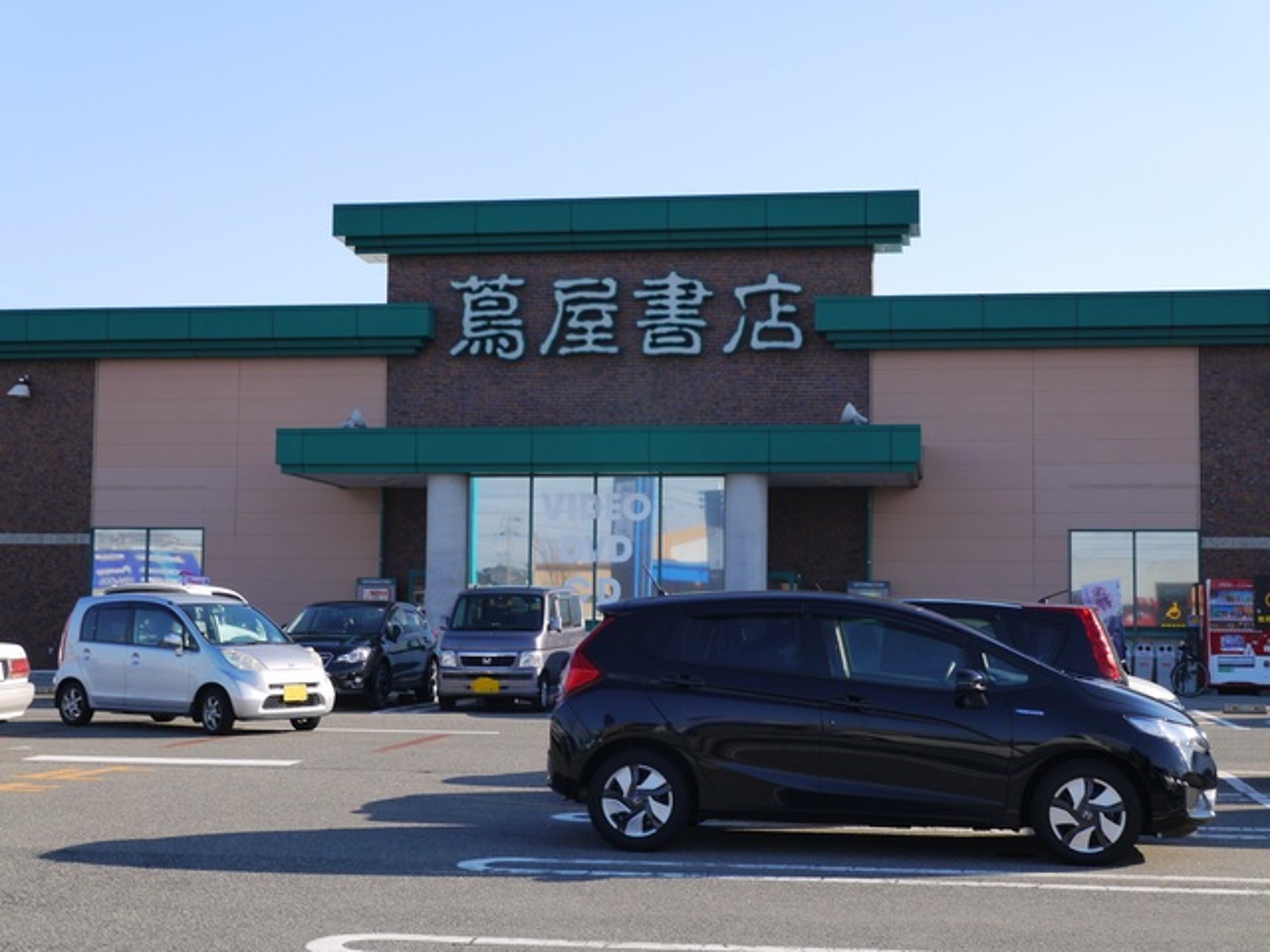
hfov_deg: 34.3
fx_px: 2055
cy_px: 476
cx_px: 635
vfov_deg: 26.1
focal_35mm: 56
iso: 160
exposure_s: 1/250
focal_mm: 28
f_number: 8
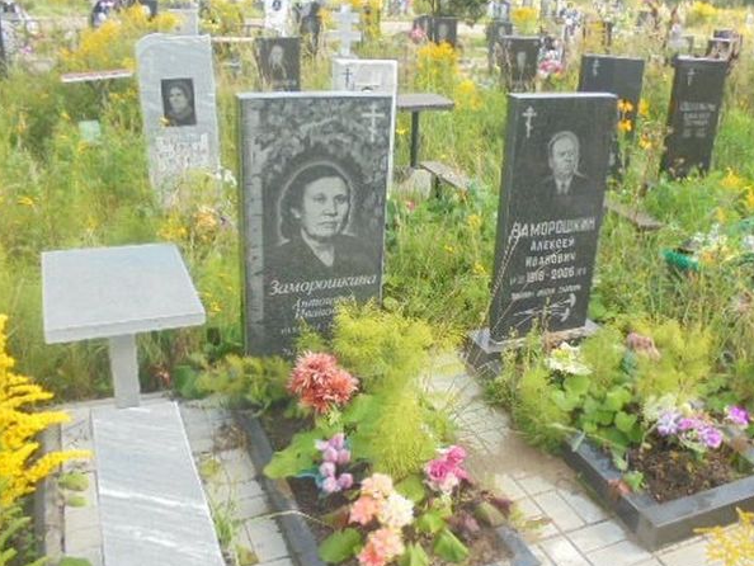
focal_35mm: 35
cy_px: 312
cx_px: 434
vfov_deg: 40.7
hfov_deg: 52.4
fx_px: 763
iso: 100
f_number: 3.5
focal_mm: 4.6
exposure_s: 1/160
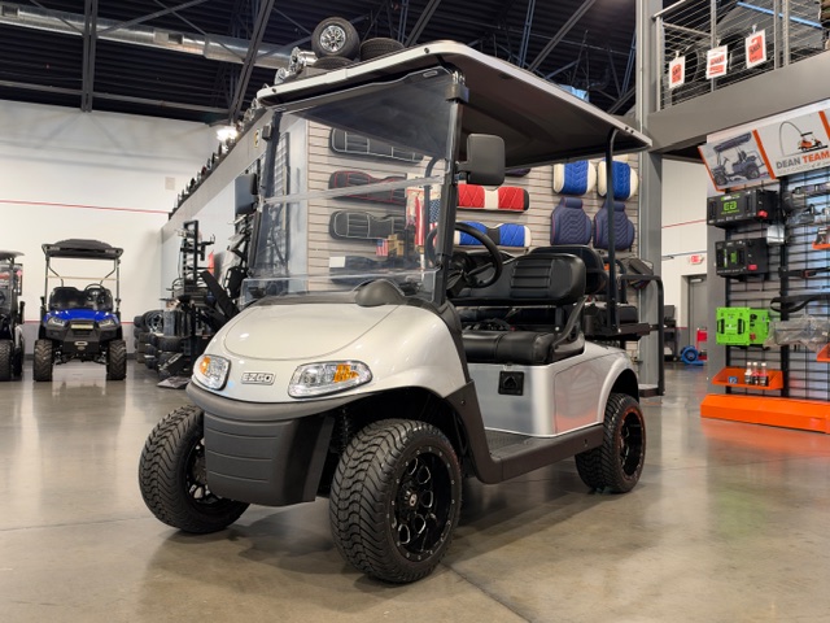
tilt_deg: +1.2
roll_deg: -0.1
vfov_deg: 46.8
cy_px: 312
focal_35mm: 30
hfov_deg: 60.0
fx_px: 719
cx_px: 415
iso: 160
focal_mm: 6.93
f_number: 1.48
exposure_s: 1/60
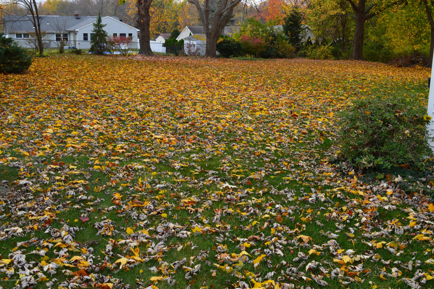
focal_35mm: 39
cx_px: 217
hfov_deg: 49.6
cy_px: 144
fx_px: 470
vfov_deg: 34.1
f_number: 9
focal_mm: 26
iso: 400
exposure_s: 1/125
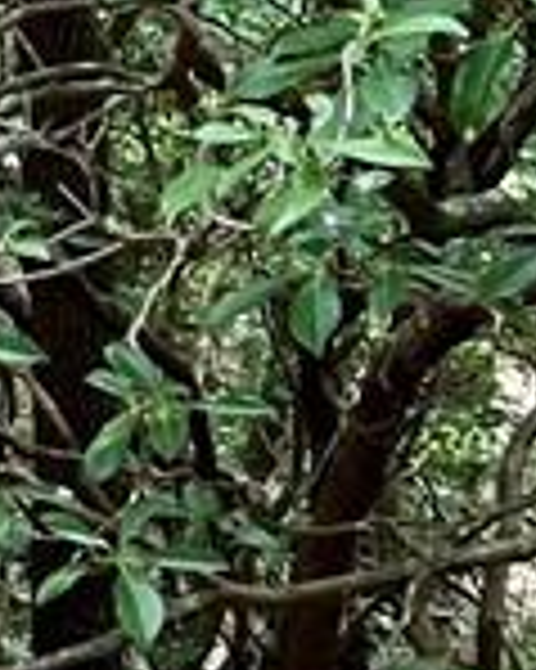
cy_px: -200
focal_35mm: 174
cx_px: -1250
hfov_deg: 7.4
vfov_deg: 10.8
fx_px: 3454
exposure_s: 1/135
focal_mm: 5.7
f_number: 1.5
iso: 64
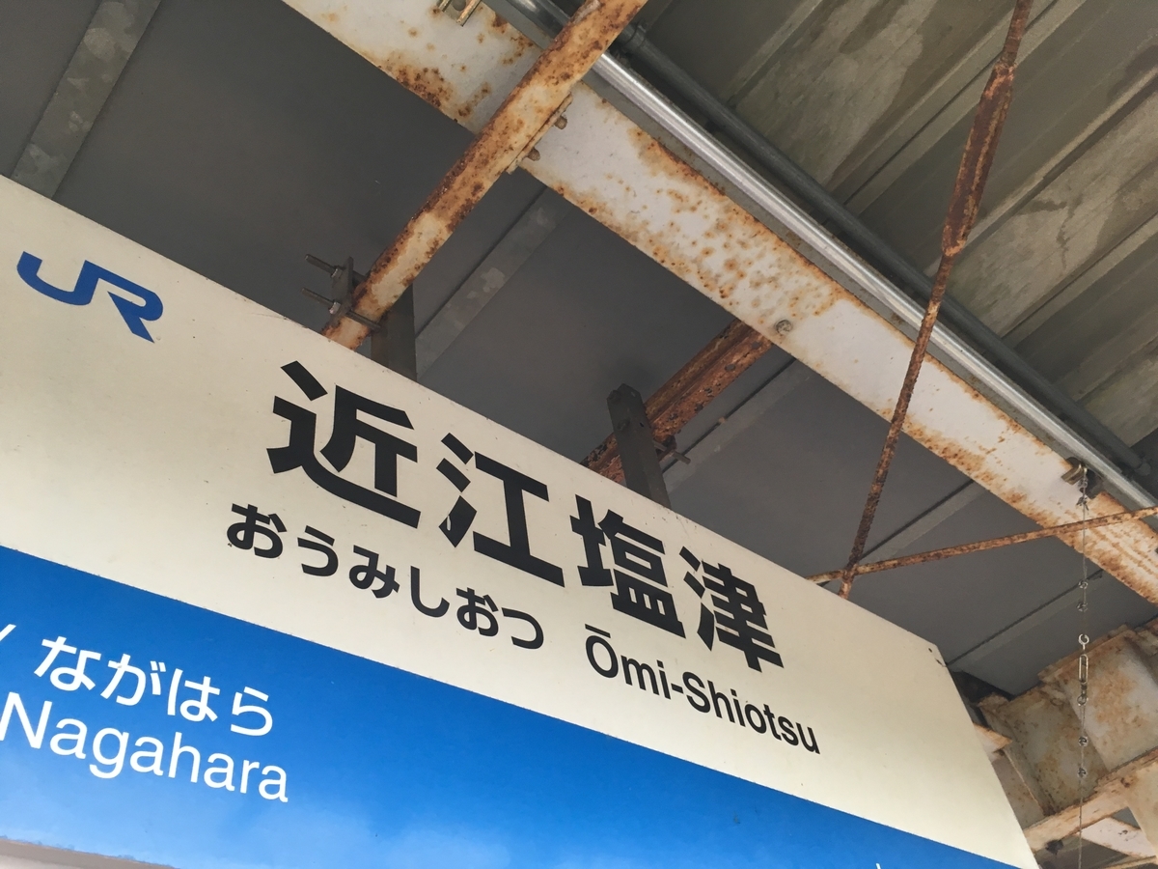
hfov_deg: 61.7
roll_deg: +10.8
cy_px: 434
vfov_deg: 48.2
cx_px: 579
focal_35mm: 29
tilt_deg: +44.4
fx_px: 970
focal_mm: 4.15
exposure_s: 1/30
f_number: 2.2
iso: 32
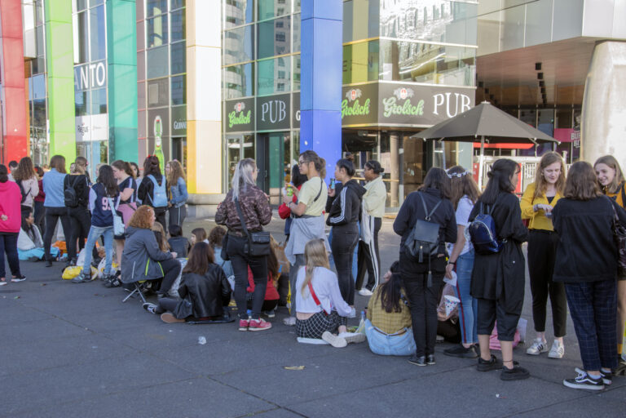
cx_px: 313
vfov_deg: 29.9
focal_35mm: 45
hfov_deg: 43.6
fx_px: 782
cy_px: 209
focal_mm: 30
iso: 200
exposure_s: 1/100
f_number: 8
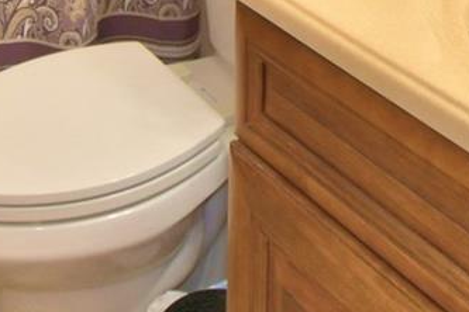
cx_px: 161
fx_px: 938
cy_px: -401
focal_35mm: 72
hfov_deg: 27.9
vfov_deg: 14.1
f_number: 4.5
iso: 200
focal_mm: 10
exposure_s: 1/40
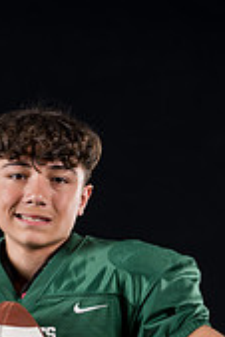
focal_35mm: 320
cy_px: 419
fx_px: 2994
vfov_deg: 6.4
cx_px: 38
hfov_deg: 4.3
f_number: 4
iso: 200
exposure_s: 1/160
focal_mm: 120
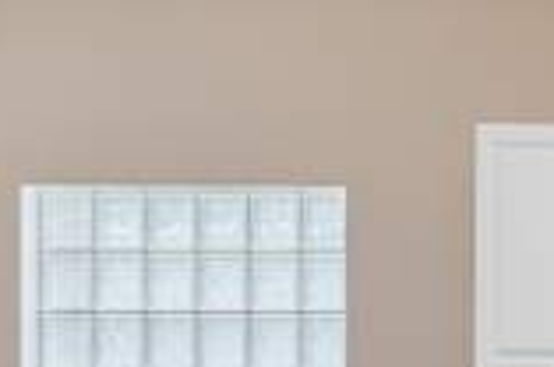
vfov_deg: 24.6
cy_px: 448
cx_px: 826
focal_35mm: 49
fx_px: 753
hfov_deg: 27.8
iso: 800
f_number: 4
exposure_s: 1/60
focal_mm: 16
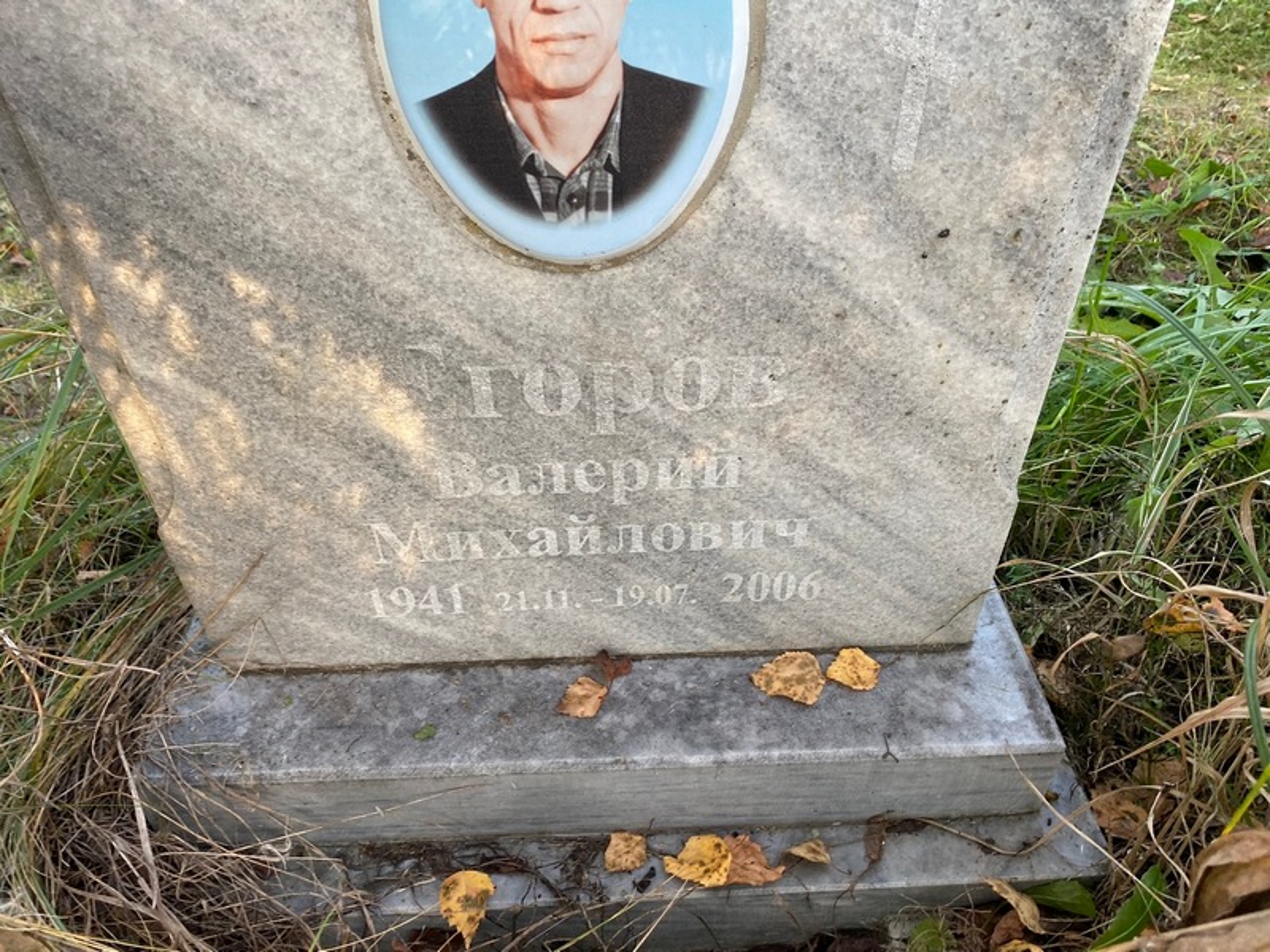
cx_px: 635
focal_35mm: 26
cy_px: 476
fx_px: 954
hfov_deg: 67.3
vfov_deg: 53.1
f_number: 1.8
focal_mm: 4.25
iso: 64
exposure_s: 1/121
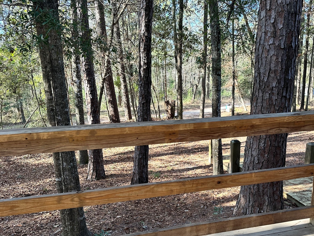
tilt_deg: -14.6
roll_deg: +0.5
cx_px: 187
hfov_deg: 56.4
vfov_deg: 43.8
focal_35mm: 32
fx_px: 290
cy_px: 150
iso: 80
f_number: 1.78
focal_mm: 6.86
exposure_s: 1/297
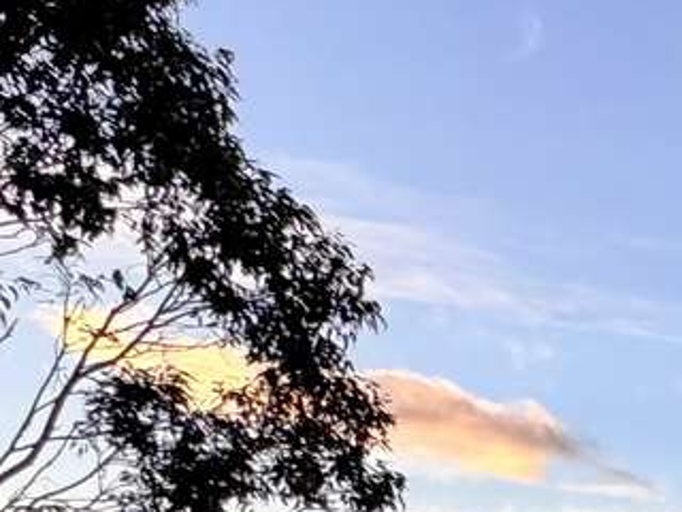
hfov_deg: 14.8
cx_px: 1620
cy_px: 915
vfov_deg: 15.2
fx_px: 1655
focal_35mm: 84
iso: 40
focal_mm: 2.22
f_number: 2.2
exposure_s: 1/235
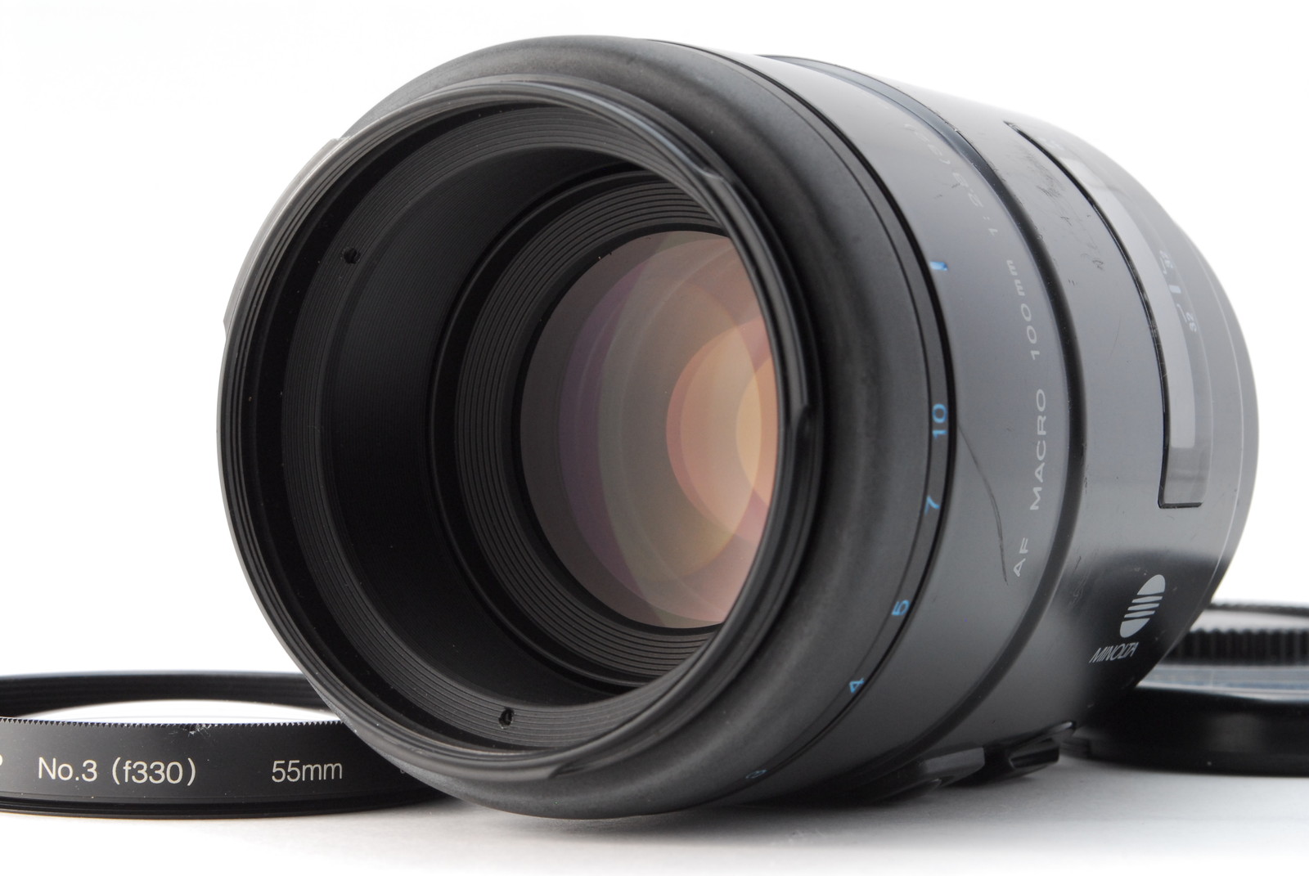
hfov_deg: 24.6
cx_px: 654
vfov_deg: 16.6
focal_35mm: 82
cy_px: 438
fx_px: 3003
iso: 400
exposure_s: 1/100
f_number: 18
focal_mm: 55
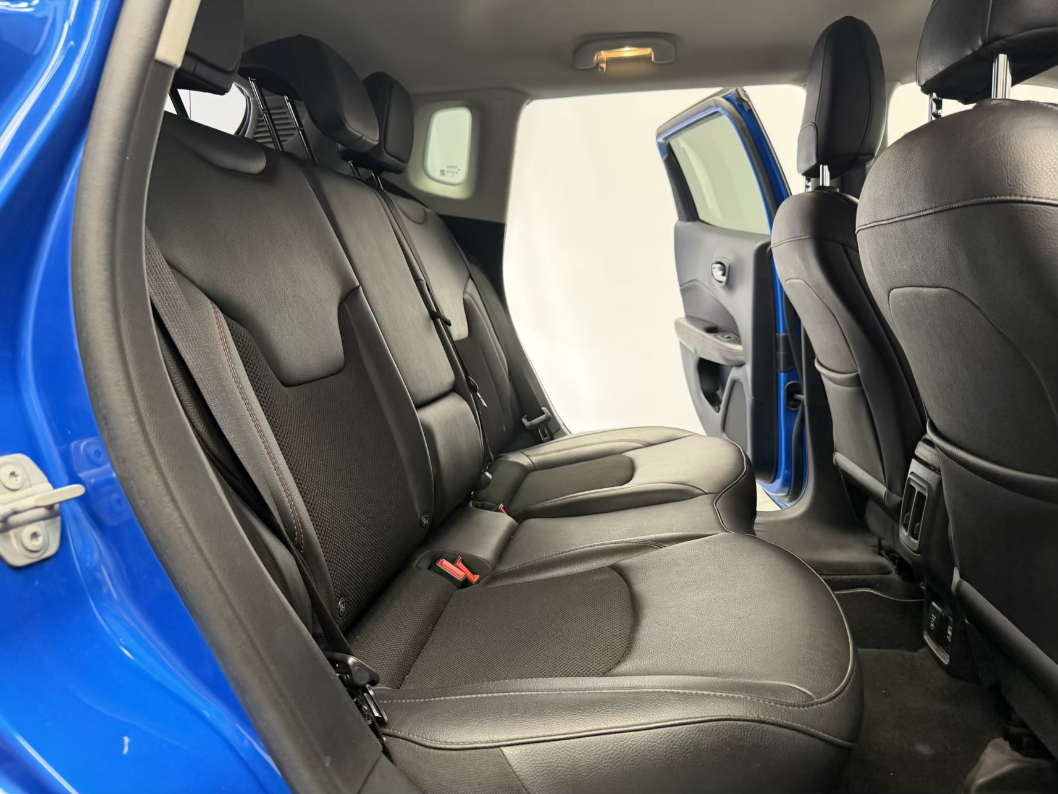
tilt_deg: -10.4
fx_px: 734
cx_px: 529
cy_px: 397
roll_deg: -0.6
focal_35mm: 24
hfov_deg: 71.6
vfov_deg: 56.8
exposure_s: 1/50
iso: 250
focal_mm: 6.76
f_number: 1.78
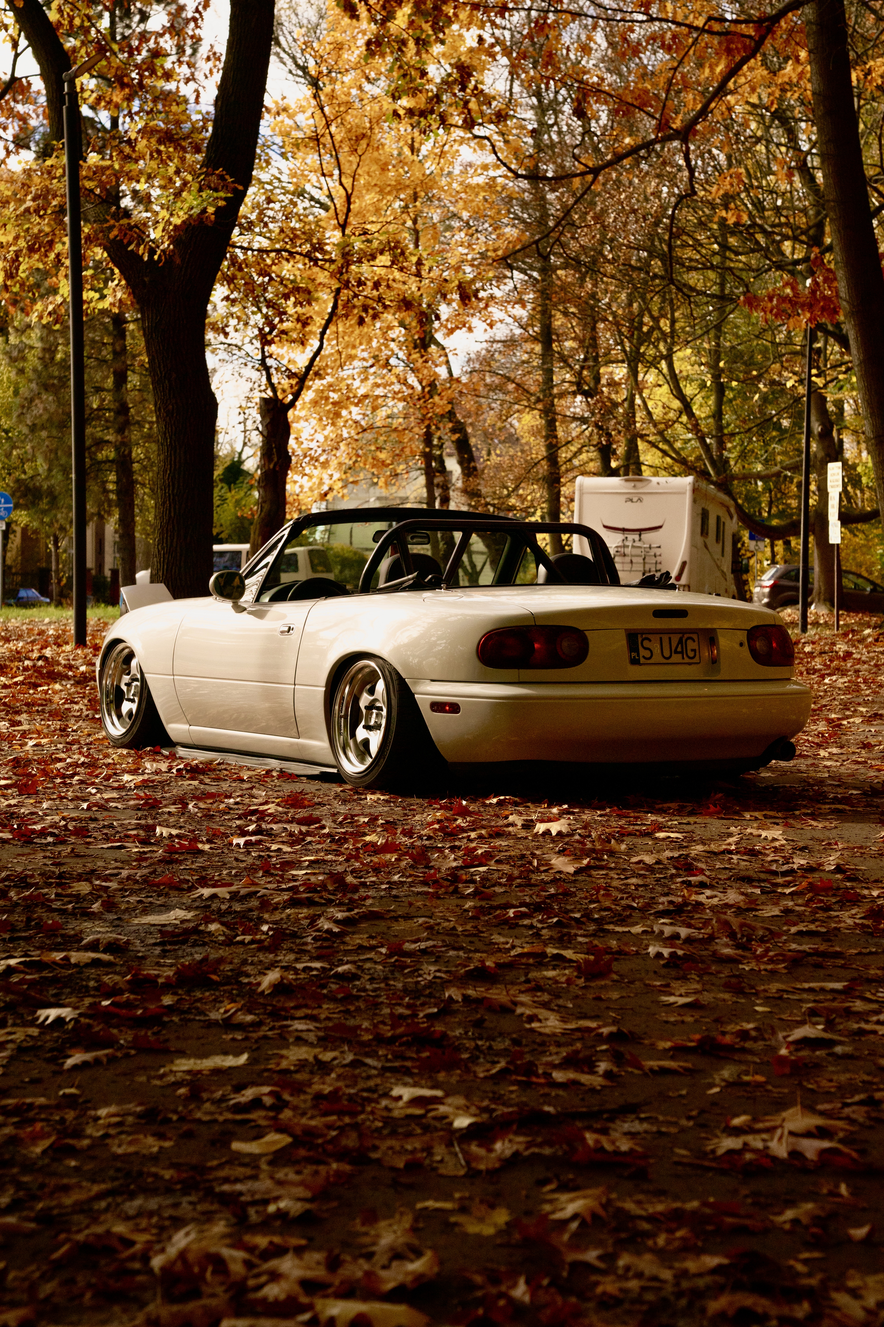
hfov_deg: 19.5
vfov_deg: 28.8
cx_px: 442
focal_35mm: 70
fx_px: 2578
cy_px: 664
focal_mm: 70
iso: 1250
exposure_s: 1/2000
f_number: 8
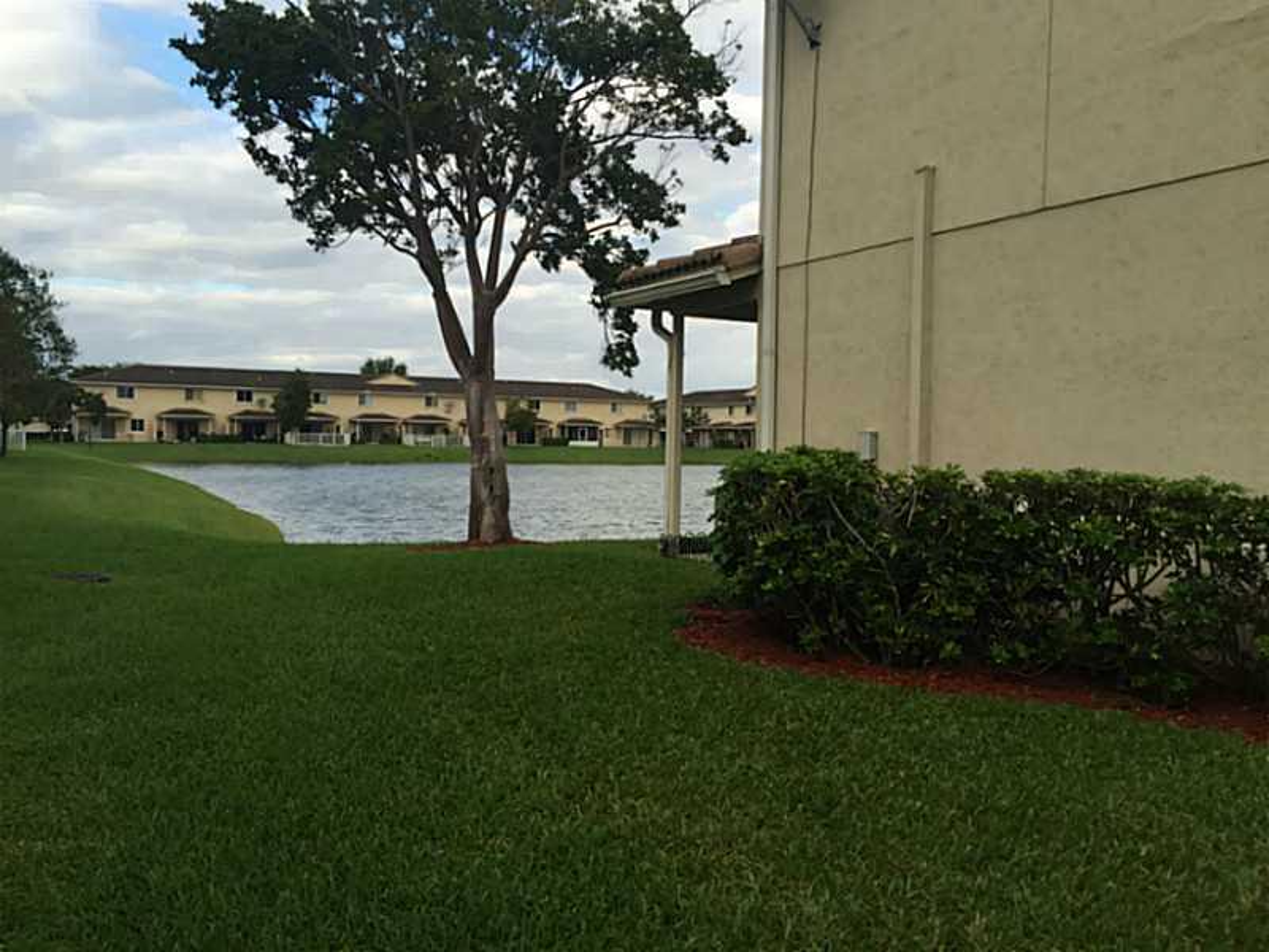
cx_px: 634
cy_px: 476
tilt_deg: -1.1
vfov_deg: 48.2
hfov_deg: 61.7
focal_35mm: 29
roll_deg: -2.6
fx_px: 1063
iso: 32
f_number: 2.2
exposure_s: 1/648
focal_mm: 4.15
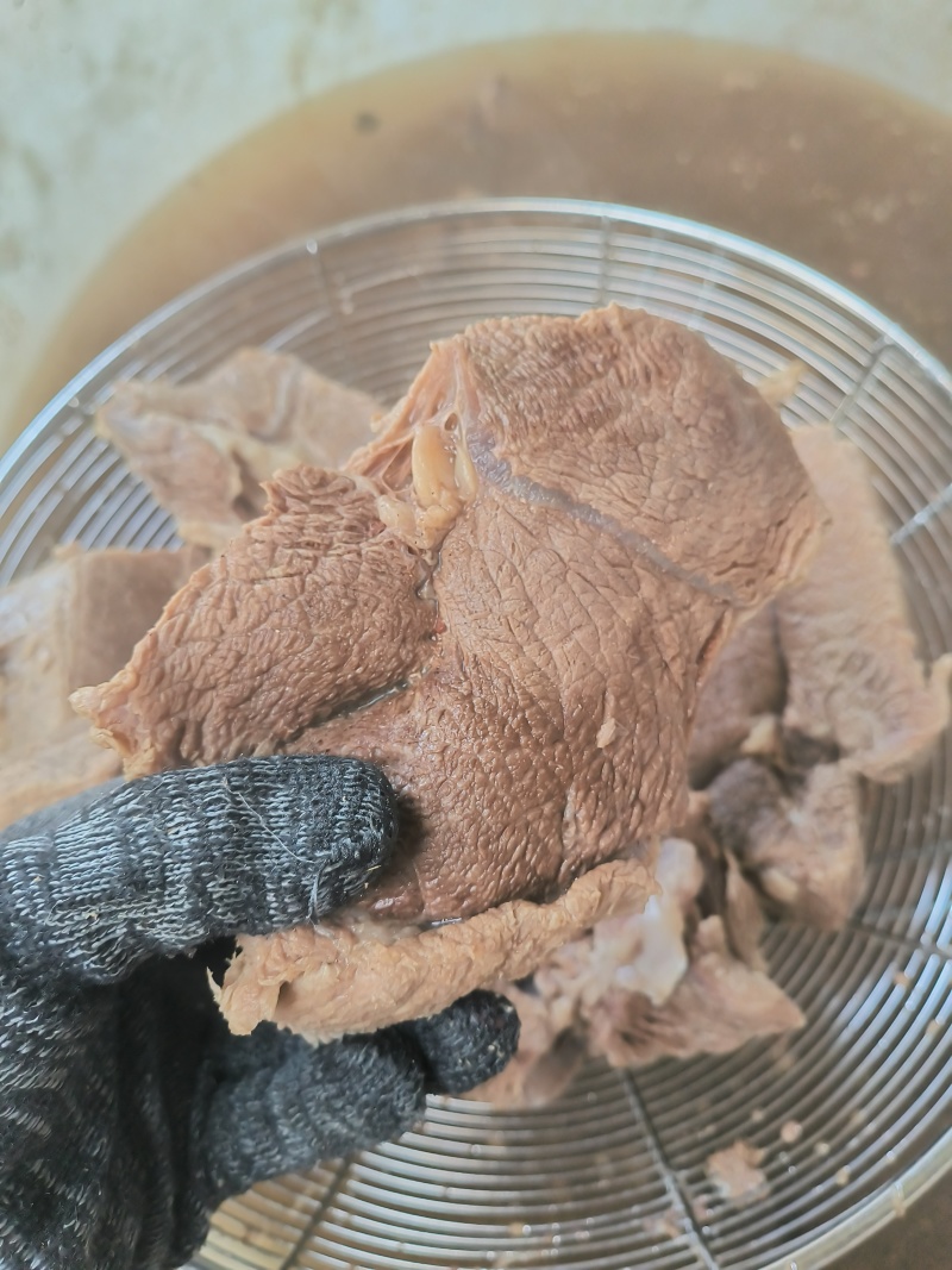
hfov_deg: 51.3
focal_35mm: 27
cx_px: 476
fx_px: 990
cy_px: 635
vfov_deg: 65.3
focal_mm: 5.52
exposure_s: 1/100
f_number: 1.9
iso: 875
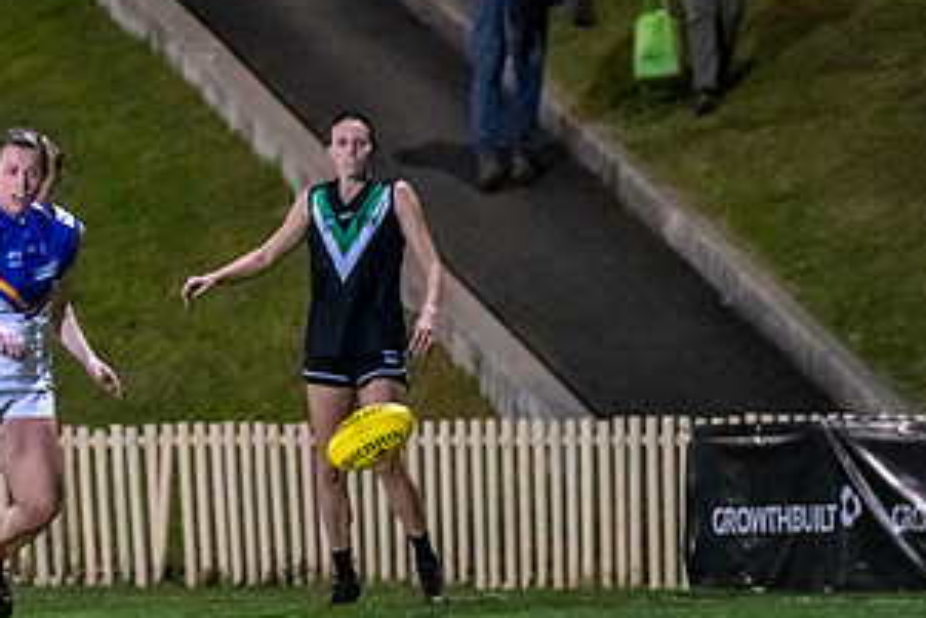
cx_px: -304
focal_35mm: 589
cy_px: 442
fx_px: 15157
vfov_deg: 2.3
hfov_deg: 3.5
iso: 10000
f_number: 2.8
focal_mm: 210
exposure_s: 1/1000
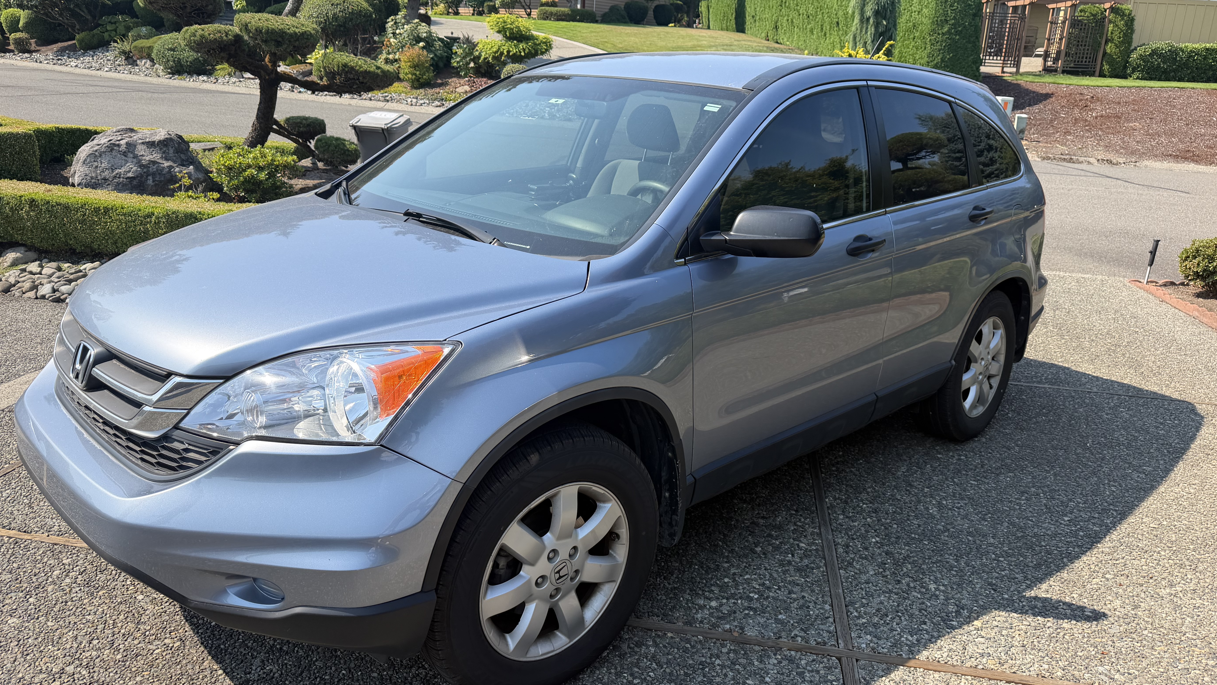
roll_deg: -2.2
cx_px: 595
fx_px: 871
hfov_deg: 69.9
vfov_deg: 42.9
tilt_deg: -15.7
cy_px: 314
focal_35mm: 27
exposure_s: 1/2370
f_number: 1.78
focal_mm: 6.76
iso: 80
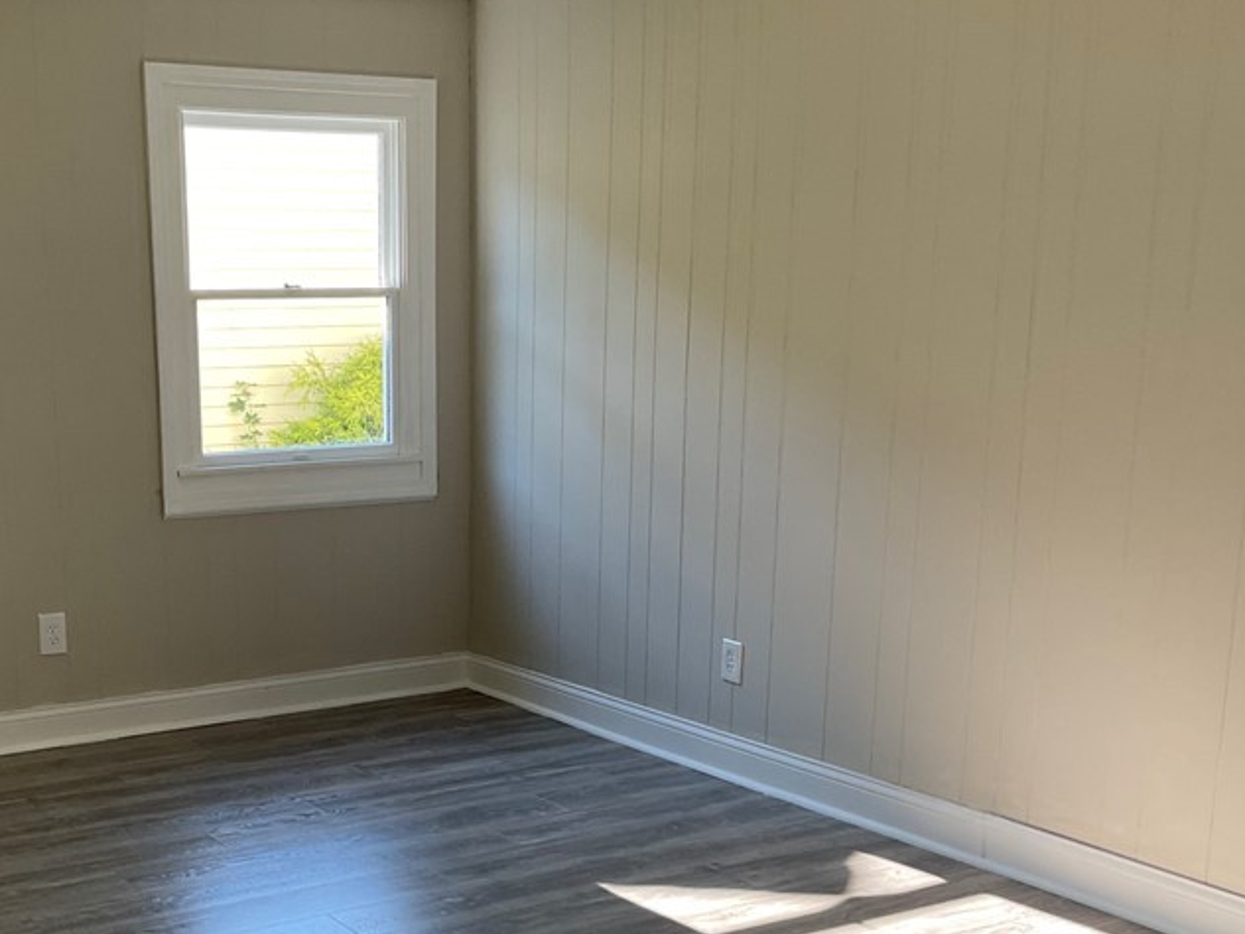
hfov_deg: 39.8
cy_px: 666
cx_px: 378
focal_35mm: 47
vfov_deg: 30.5
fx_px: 1690
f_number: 1.8
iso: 40
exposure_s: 1/120
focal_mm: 3
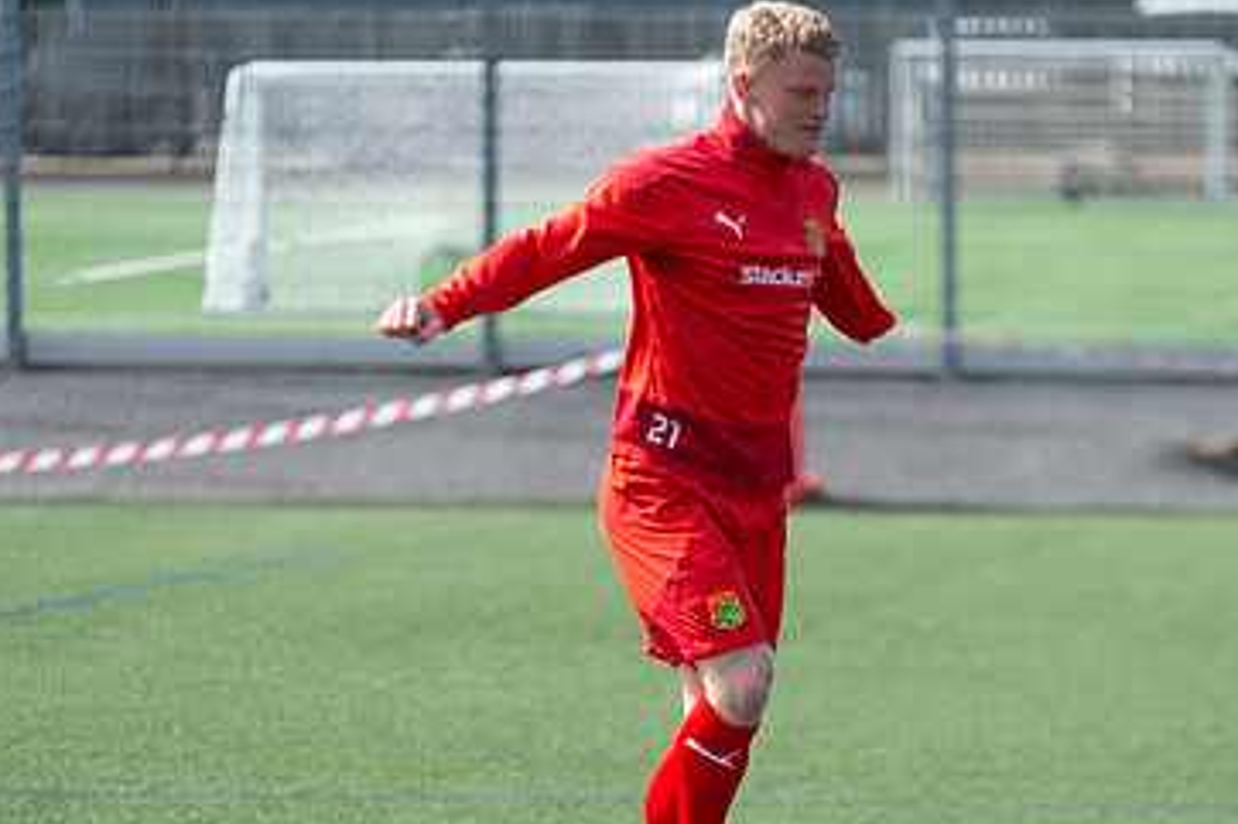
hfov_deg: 8.0
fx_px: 8799
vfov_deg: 5.4
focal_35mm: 256
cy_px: 588
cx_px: 701
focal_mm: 160
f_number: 3.2
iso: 220
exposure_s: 1/1600
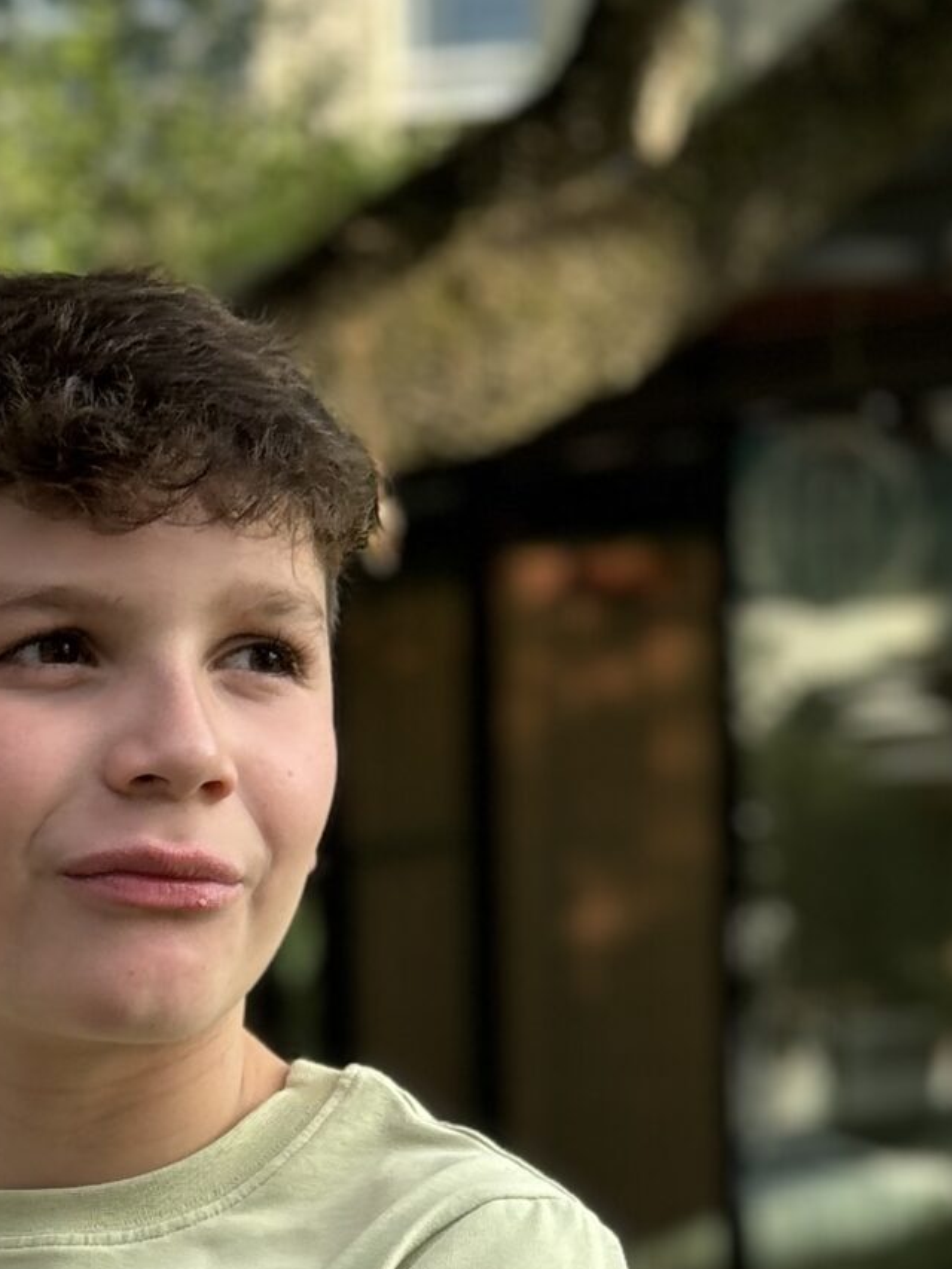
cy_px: 1779
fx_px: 5279
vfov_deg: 13.1
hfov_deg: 10.2
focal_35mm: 144
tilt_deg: -8.1
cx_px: -89
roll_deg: +1.7
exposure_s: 1/639
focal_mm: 6.76
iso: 64
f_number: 1.78
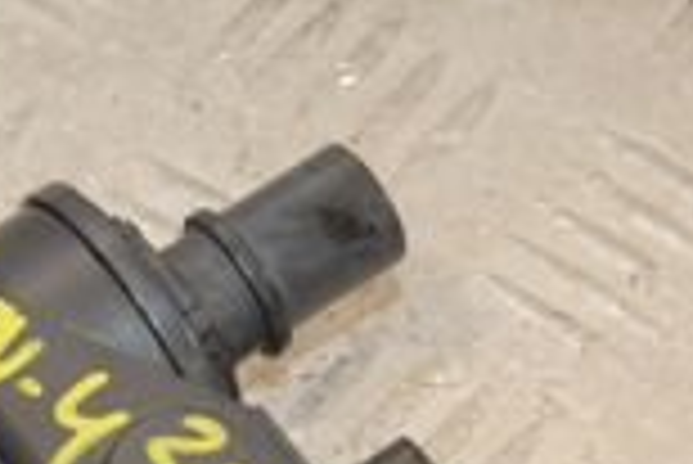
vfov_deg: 5.5
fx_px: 4798
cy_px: 405
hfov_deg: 8.2
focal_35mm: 249
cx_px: -212
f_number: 9
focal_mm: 40
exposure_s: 1/200
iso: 1600
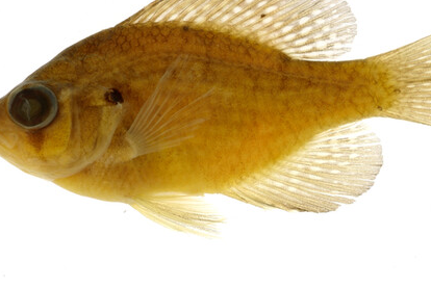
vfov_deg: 7.9
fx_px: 2083
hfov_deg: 11.6
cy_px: 238
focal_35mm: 174
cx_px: 472
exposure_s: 1/250
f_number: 10
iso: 100
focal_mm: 60
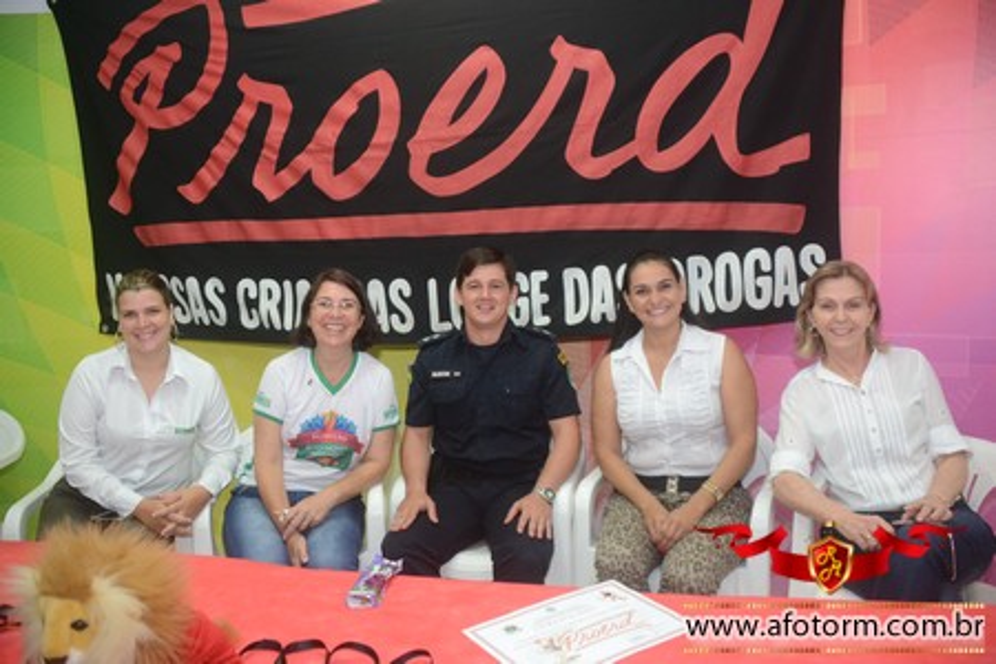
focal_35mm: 30
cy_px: 332
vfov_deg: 43.6
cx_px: 498
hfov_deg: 61.9
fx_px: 830
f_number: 3.5
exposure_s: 1/100
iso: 1600
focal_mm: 20
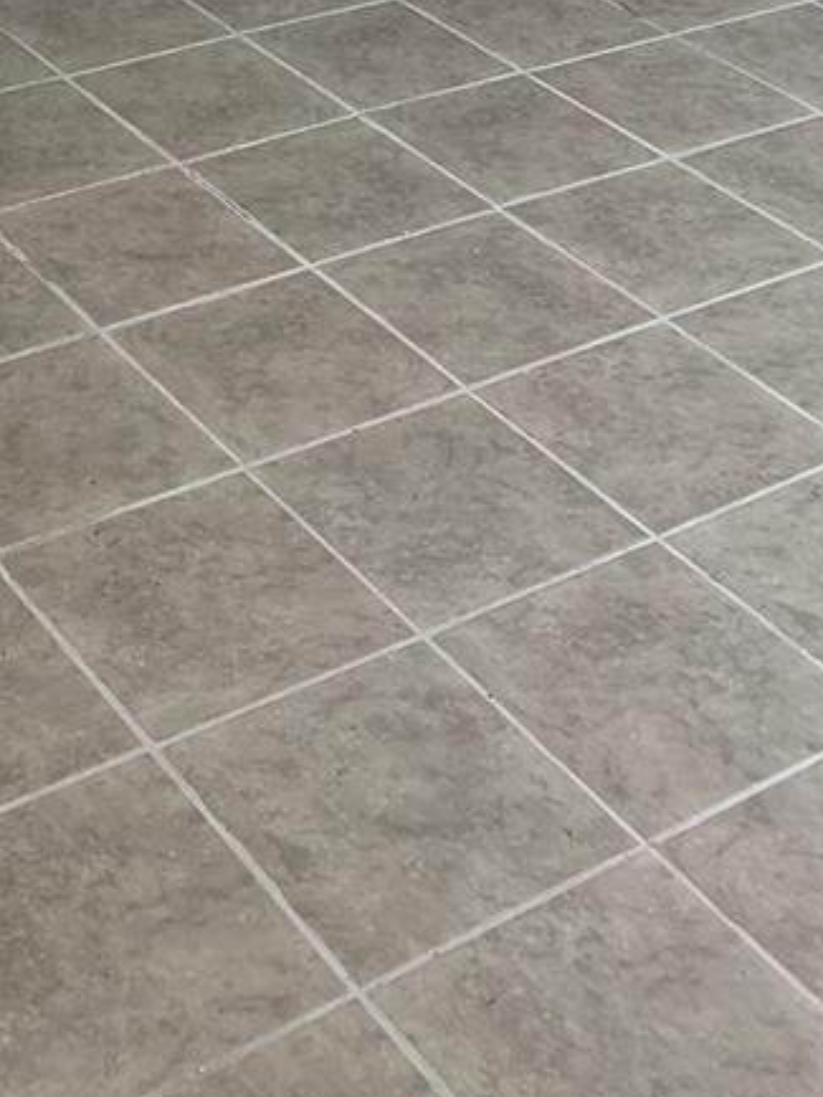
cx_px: 167
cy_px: -286
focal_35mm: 72
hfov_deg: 20.2
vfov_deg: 24.1
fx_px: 2281
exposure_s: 1/122
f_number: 1.6
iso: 50
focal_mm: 5.1
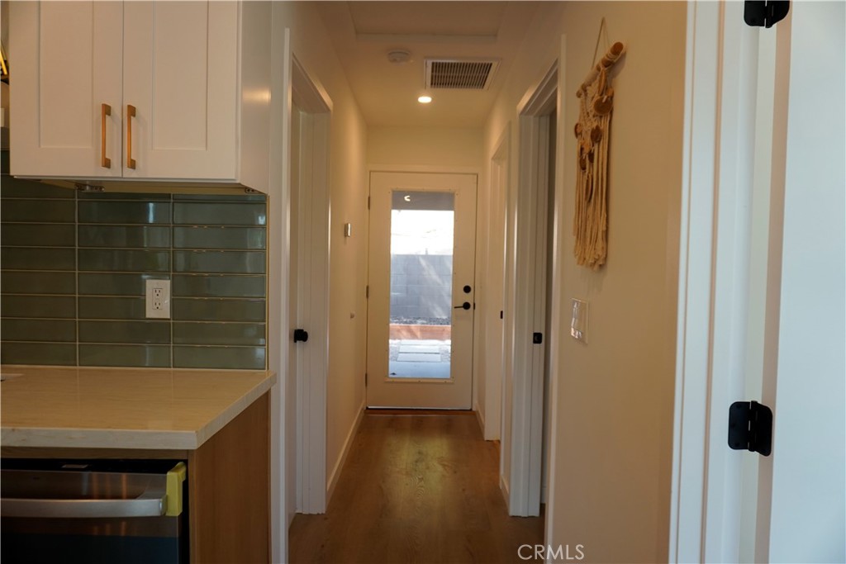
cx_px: 423
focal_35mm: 24
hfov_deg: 73.7
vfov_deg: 53.1
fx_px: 564
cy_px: 282
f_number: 4
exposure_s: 1/160
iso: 320
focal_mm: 16
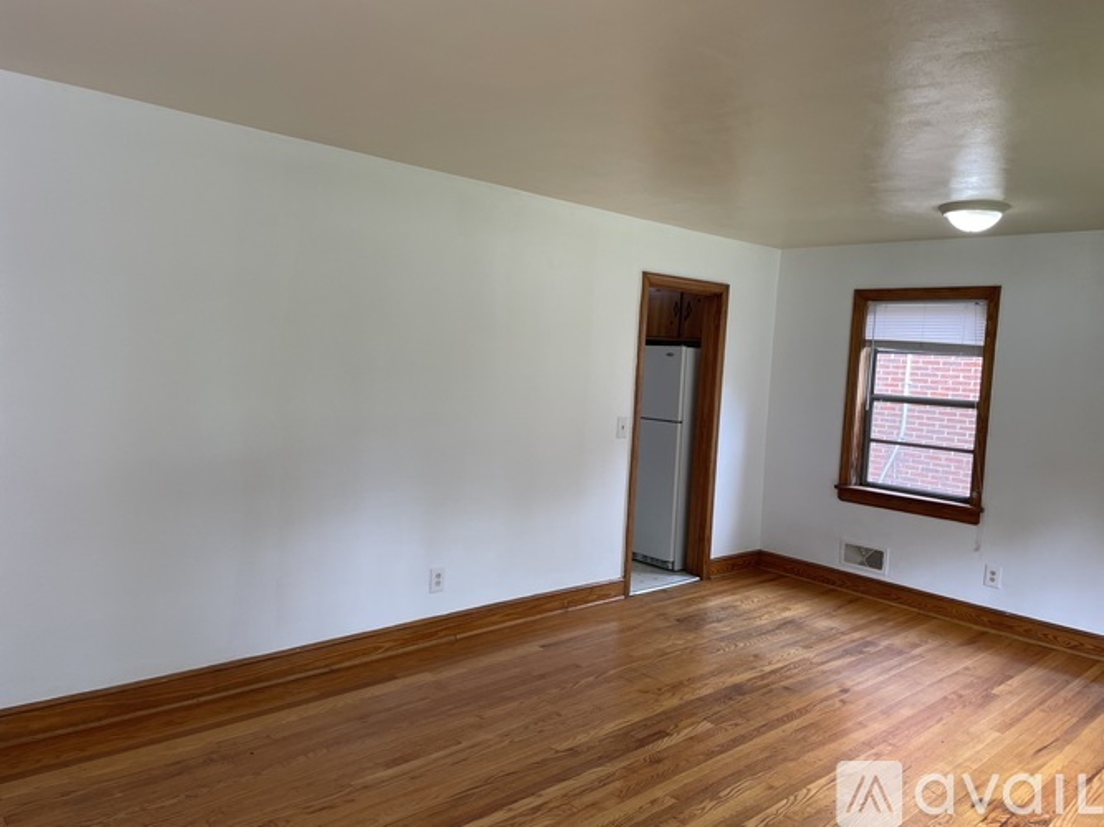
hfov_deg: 67.3
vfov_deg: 53.0
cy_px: 414
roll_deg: -2.7
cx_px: 552
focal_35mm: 26
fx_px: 829
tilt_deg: -3.9
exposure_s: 1/120
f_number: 1.6
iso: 50
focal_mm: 4.2
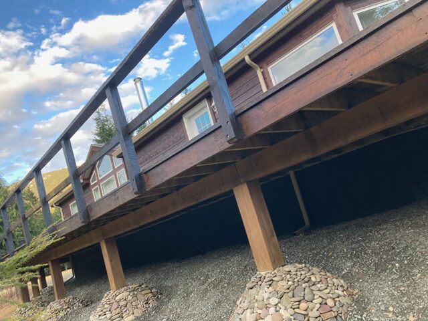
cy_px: 160
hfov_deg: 63.4
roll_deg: +16.9
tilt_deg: +12.7
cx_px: 214
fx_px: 346
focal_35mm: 28
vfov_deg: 49.7
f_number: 1.8
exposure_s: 1/121
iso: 40
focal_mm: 3.99
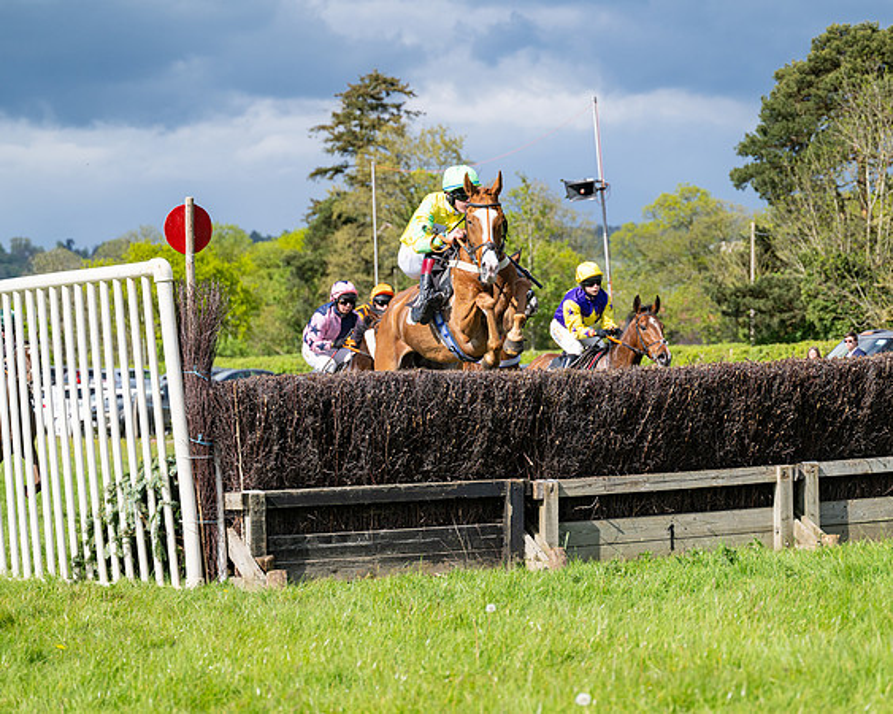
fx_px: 2916
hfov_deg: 17.4
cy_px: 357
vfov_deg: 14.0
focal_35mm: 110
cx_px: 446
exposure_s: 1/2000
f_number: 4
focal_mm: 98
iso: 200
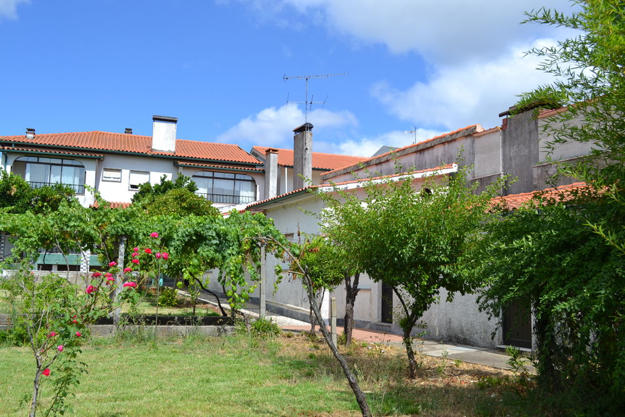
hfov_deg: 57.2
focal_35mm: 33
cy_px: 208
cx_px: 312
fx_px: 573
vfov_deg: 40.0
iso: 100
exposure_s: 1/250
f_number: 8
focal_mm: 22
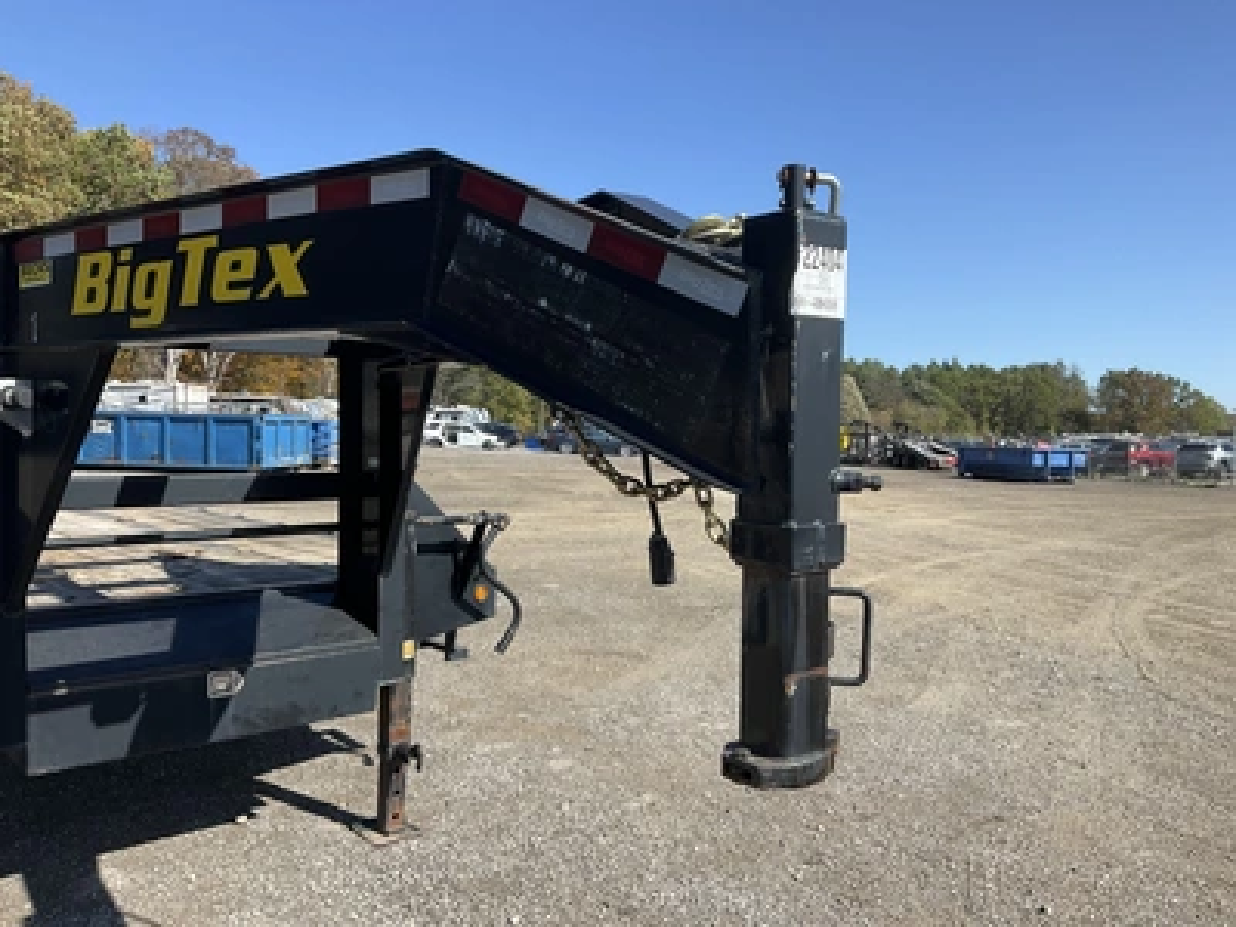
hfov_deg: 61.7
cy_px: 464
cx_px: 618
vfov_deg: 48.2
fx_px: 1035
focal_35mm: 29
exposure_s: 1/1250
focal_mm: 3
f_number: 1.8
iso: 25
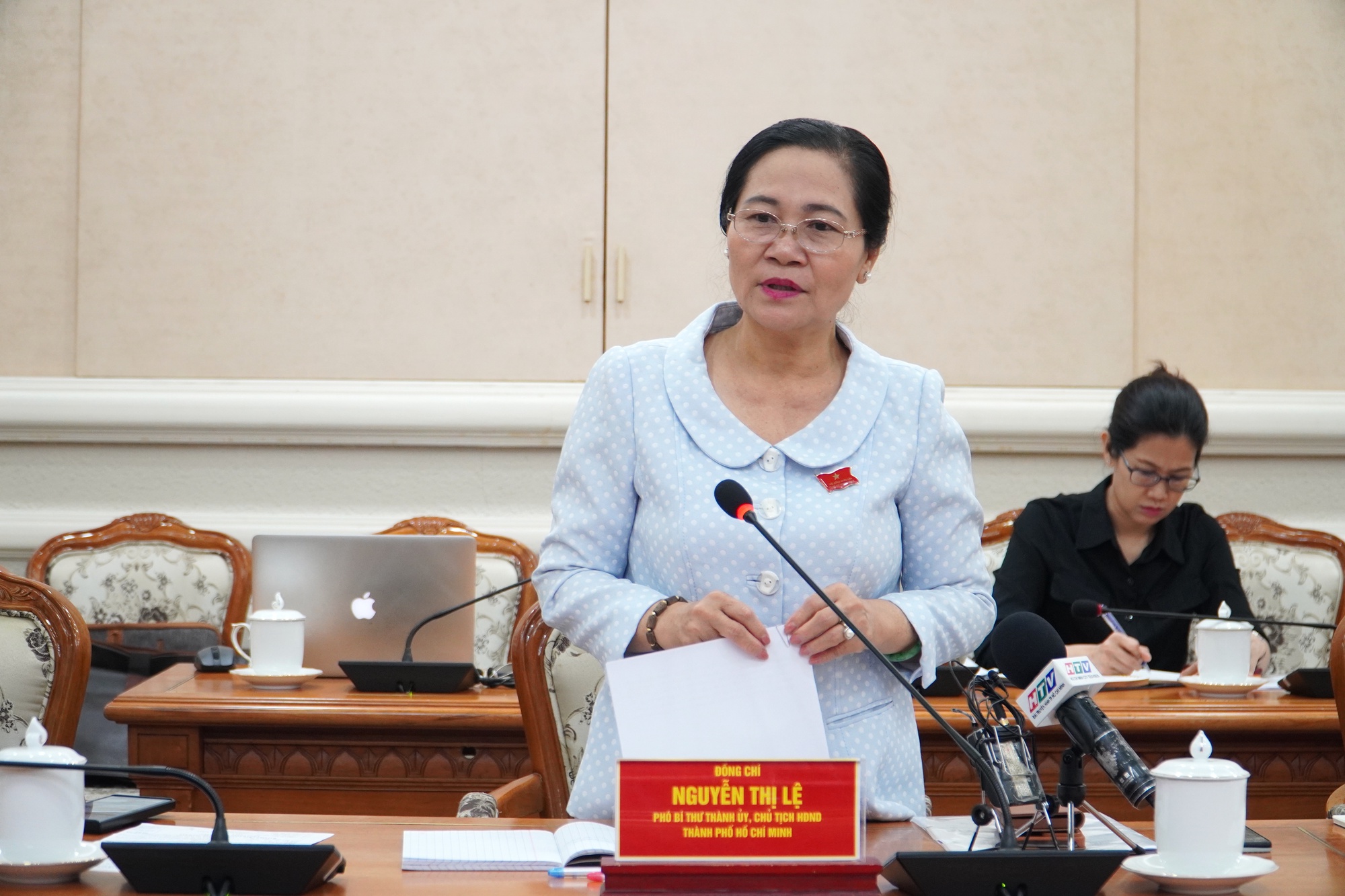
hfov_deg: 29.9
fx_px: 2521
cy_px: 448
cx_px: 672
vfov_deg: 20.2
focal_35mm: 68
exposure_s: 1/80
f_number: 4
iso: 1250
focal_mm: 45
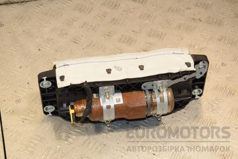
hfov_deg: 27.0
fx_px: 496
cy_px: 80
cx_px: 119
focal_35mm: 75
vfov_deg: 18.2
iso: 800
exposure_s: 1/200
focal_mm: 50
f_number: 8
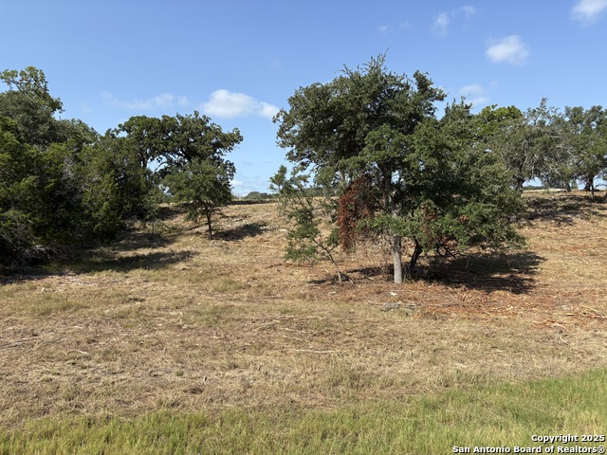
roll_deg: +1.6
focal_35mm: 26
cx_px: 304
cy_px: 228
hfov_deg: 67.3
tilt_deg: -2.0
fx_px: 456
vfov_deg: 53.1
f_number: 1.6
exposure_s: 1/2639
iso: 50
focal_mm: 5.96
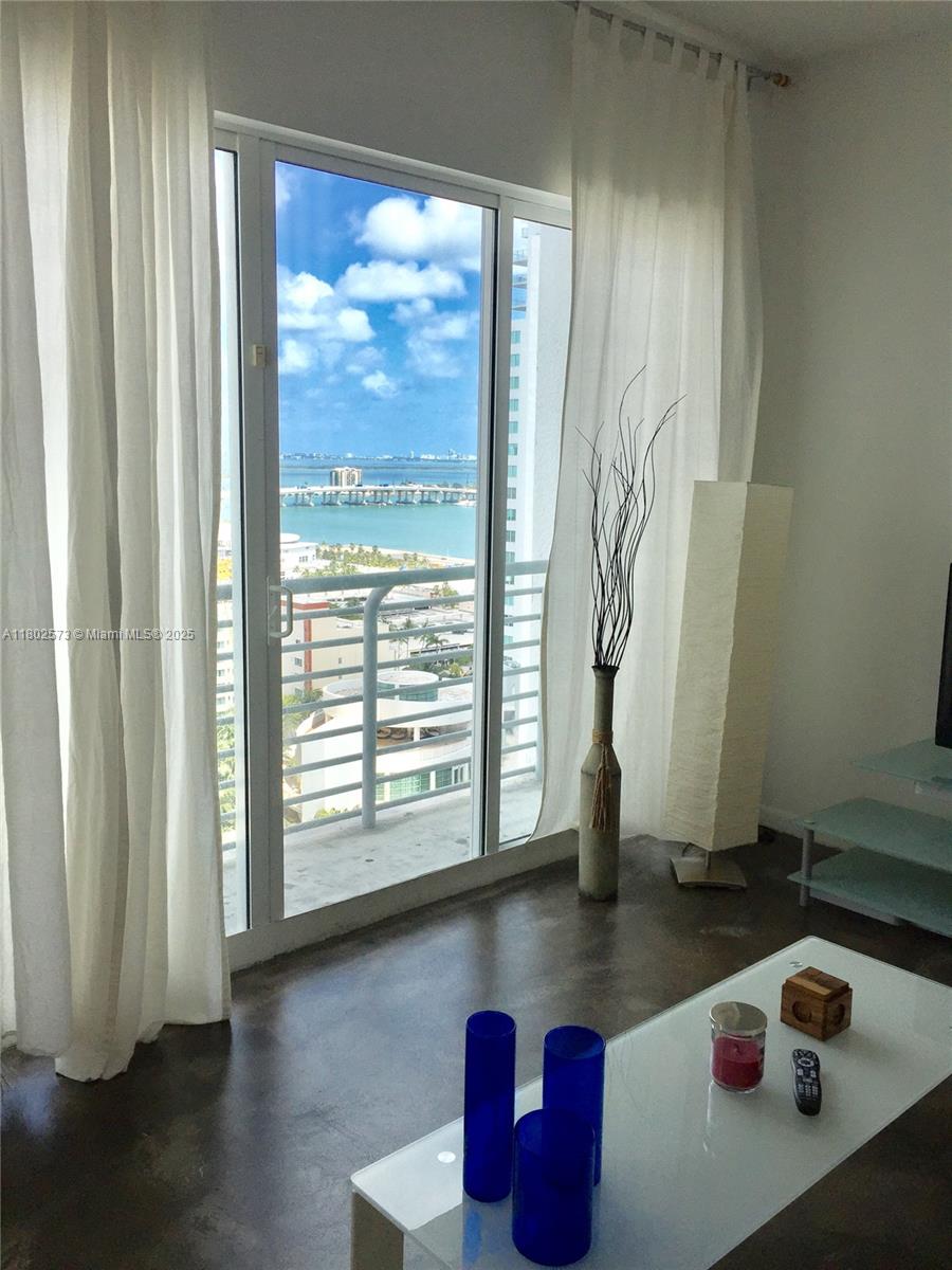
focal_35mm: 29
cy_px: 635
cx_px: 476
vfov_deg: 61.7
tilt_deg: -9.3
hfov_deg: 48.2
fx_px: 1063
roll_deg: -0.4
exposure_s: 1/920
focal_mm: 4.15
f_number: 2.2
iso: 32
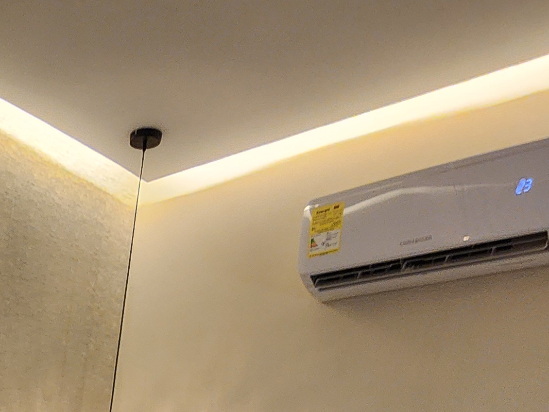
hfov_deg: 33.6
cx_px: -106
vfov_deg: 21.8
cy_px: 716
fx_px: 730
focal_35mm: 46
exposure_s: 1/60
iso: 200
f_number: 2.2
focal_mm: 2.2
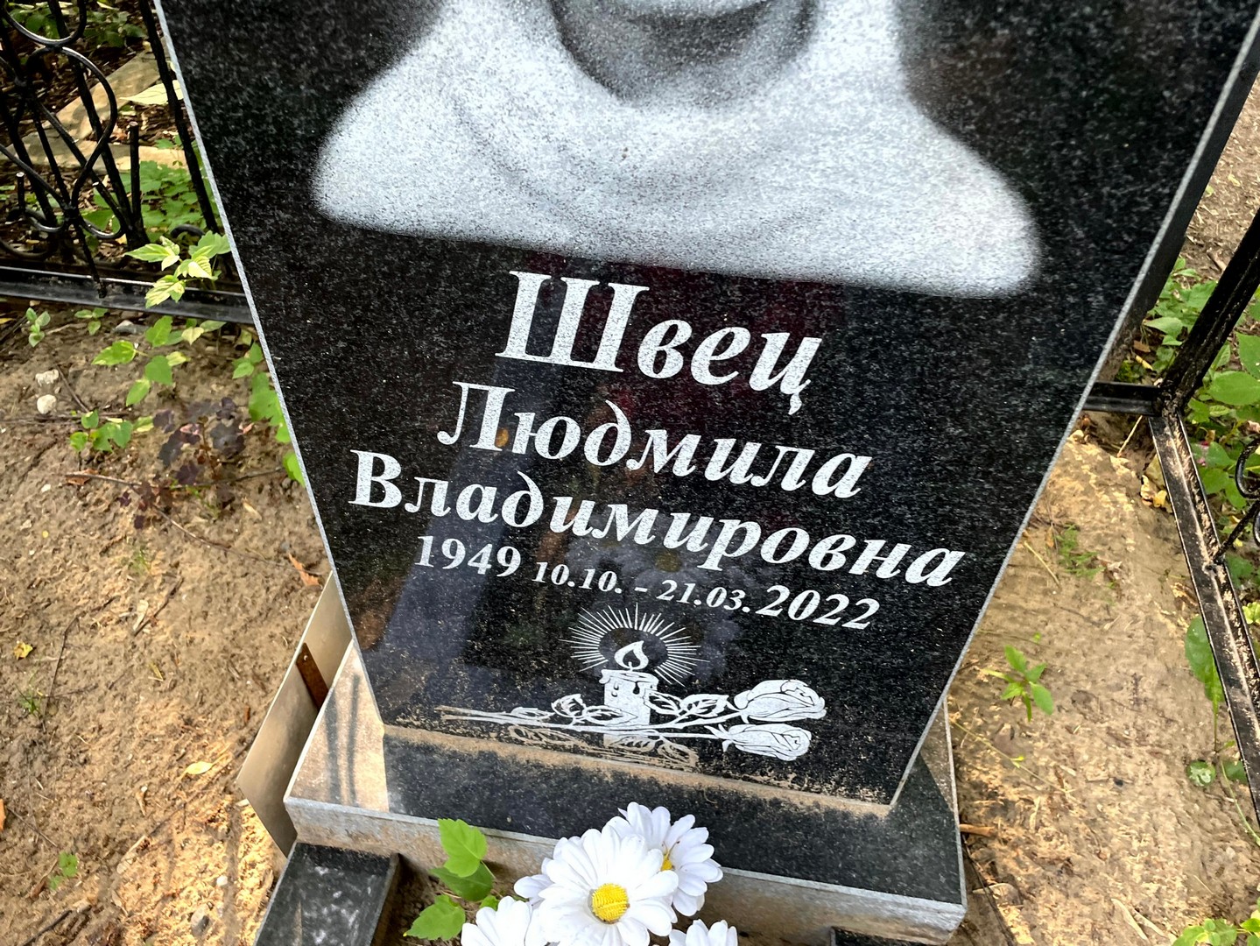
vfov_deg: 53.1
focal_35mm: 26
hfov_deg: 67.3
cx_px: 630
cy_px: 473
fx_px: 947
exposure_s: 1/121
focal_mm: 4.2
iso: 100
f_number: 1.6
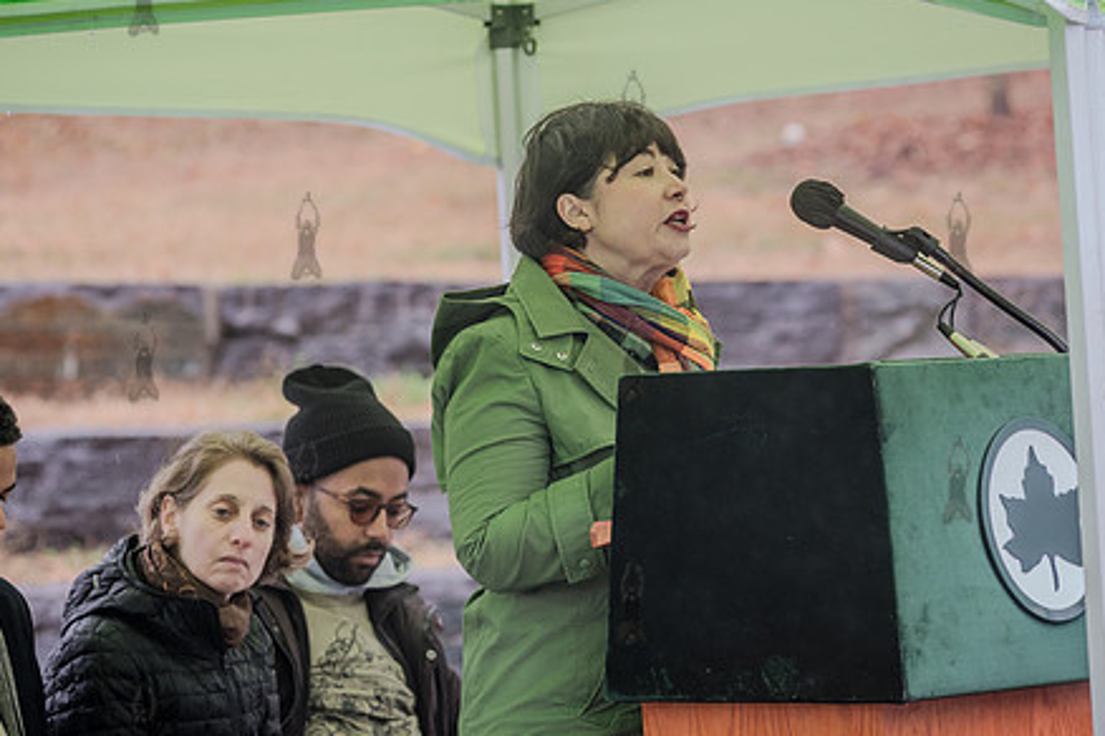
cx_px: 631
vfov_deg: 6.1
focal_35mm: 225
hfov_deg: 9.1
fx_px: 6906
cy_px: 357
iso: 640
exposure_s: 1/250
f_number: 5.6
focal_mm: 170
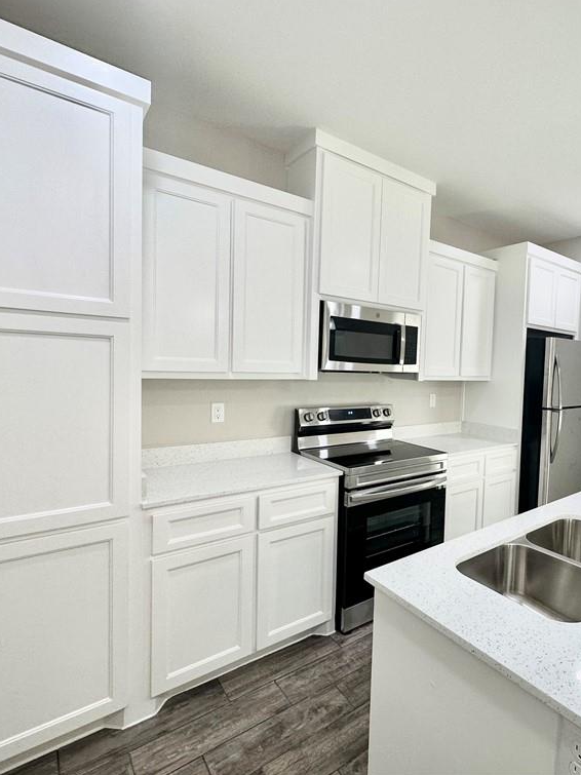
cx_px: 421
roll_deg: -2.4
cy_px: 384
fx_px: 425
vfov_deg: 84.7
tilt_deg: -3.1
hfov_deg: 65.3
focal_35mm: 19
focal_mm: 2.22
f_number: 2.2
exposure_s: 1/120
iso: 125
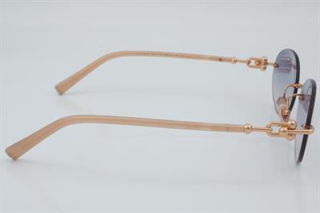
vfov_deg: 18.2
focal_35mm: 75
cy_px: 106
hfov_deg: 27.0
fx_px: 666
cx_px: 160
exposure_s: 1/3
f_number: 32
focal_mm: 50
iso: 100
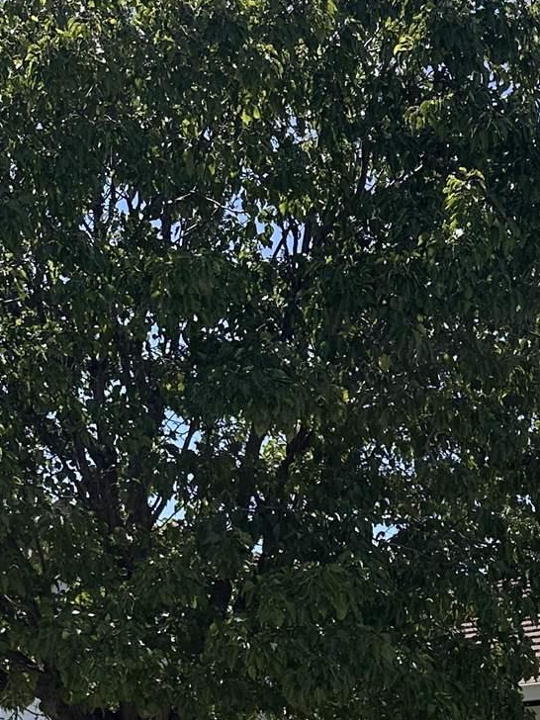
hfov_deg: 18.7
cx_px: 579
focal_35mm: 76
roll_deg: +1.2
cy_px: 974
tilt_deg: -2.1
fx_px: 1581
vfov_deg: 22.5
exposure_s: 1/4184
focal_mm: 6.86
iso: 80
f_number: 1.78
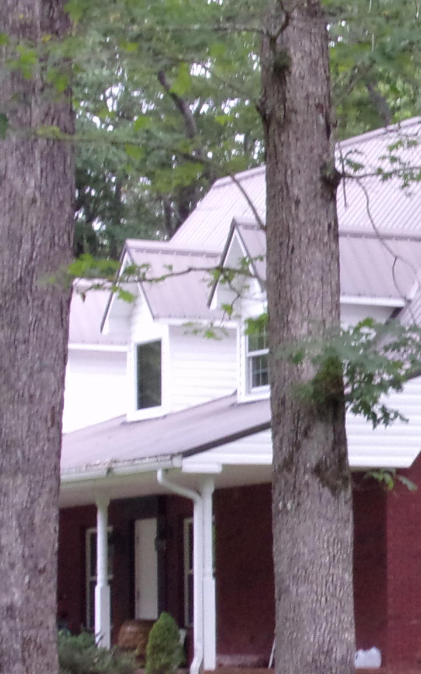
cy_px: 477
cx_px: 492
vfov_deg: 14.0
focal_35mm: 149
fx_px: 2735
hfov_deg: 8.7
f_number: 4.3
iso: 186
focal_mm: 9.8
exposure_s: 1/34
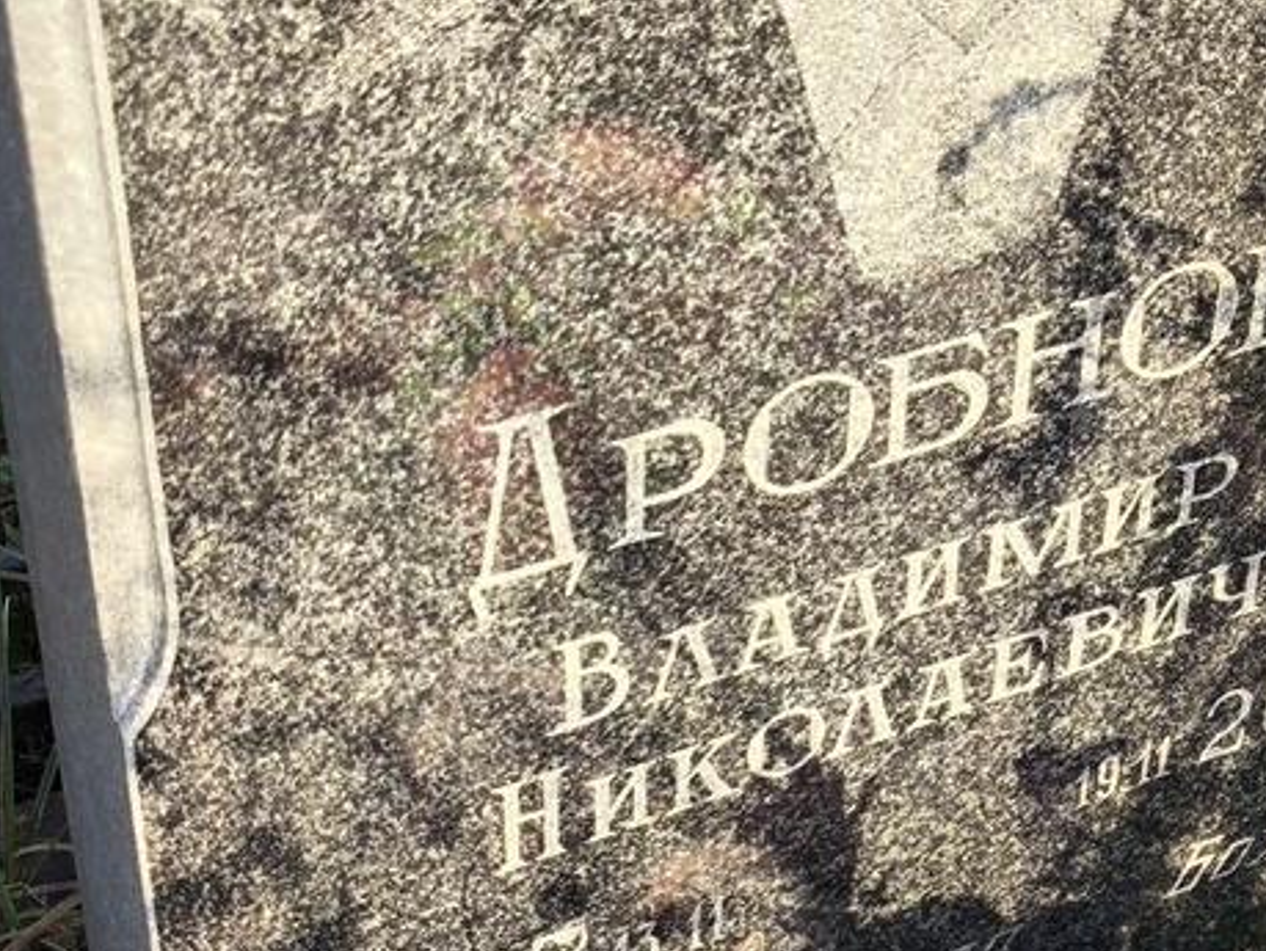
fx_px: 3184
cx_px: 856
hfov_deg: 22.4
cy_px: 515
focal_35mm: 87
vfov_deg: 17.0
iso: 50
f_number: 1.7
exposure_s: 1/277
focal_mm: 4.71
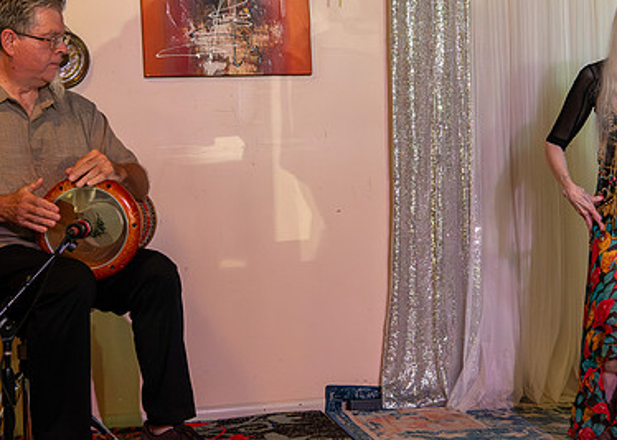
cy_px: 174
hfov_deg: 26.4
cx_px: 370
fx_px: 1314
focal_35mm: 75
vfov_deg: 19.0
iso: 12800
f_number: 5.6
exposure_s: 1/500
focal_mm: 40
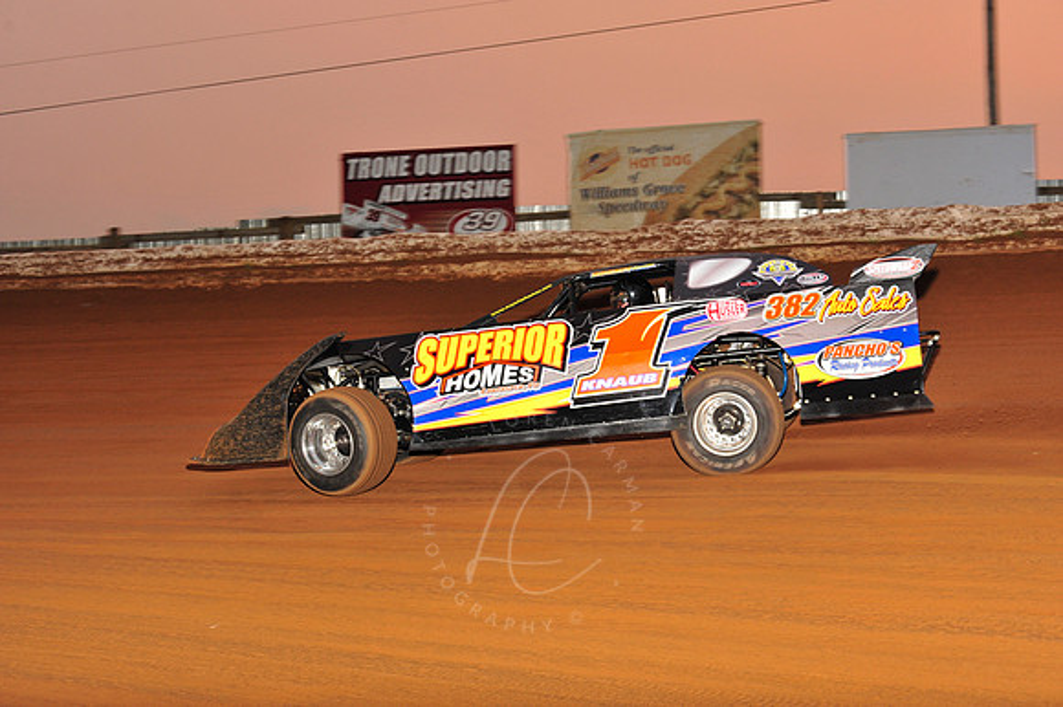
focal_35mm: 80
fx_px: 2361
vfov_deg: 17.0
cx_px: 532
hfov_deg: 25.4
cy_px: 354
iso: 1250
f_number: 7.1
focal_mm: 80
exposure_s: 1/320
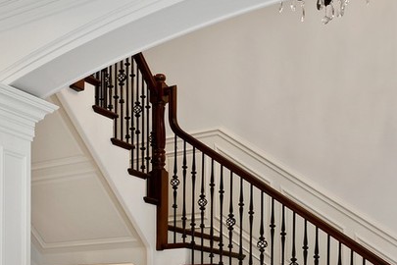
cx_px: 40
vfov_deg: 19.7
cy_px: 334
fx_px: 706
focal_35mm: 64
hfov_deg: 30.1
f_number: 9.5
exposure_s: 1/4
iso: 200
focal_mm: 16
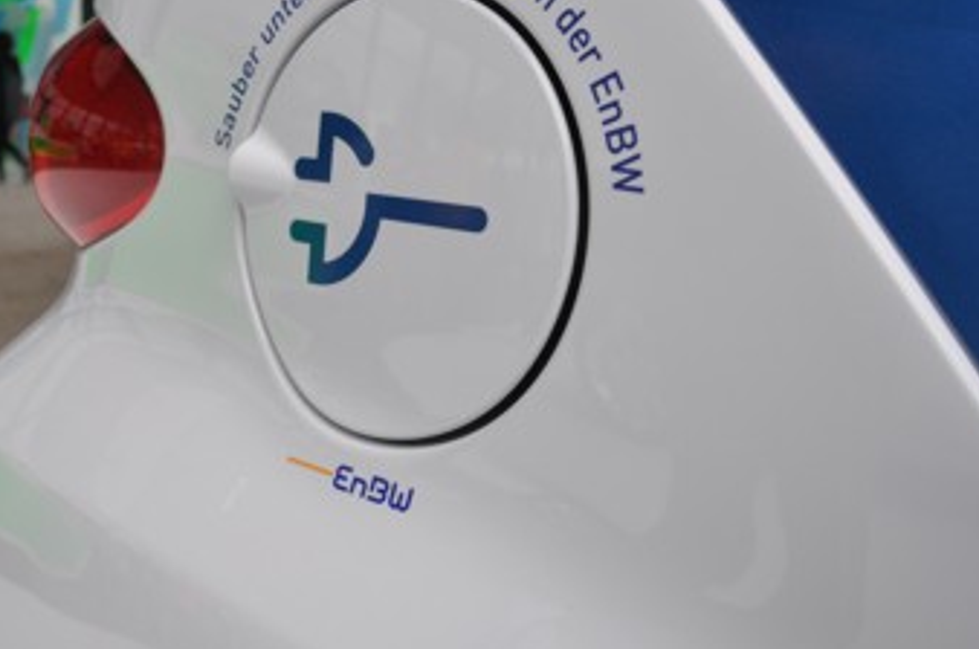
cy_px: 220
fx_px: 1086
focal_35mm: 40
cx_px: 348
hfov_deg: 47.9
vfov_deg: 33.0
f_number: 5
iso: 400
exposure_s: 1/100
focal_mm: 18
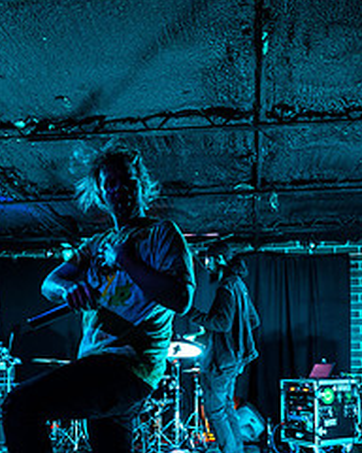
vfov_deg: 48.7
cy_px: 328
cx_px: 211
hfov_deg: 41.0
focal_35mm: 36
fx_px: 482
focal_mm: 14
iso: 2000
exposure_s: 1/200
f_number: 2.8
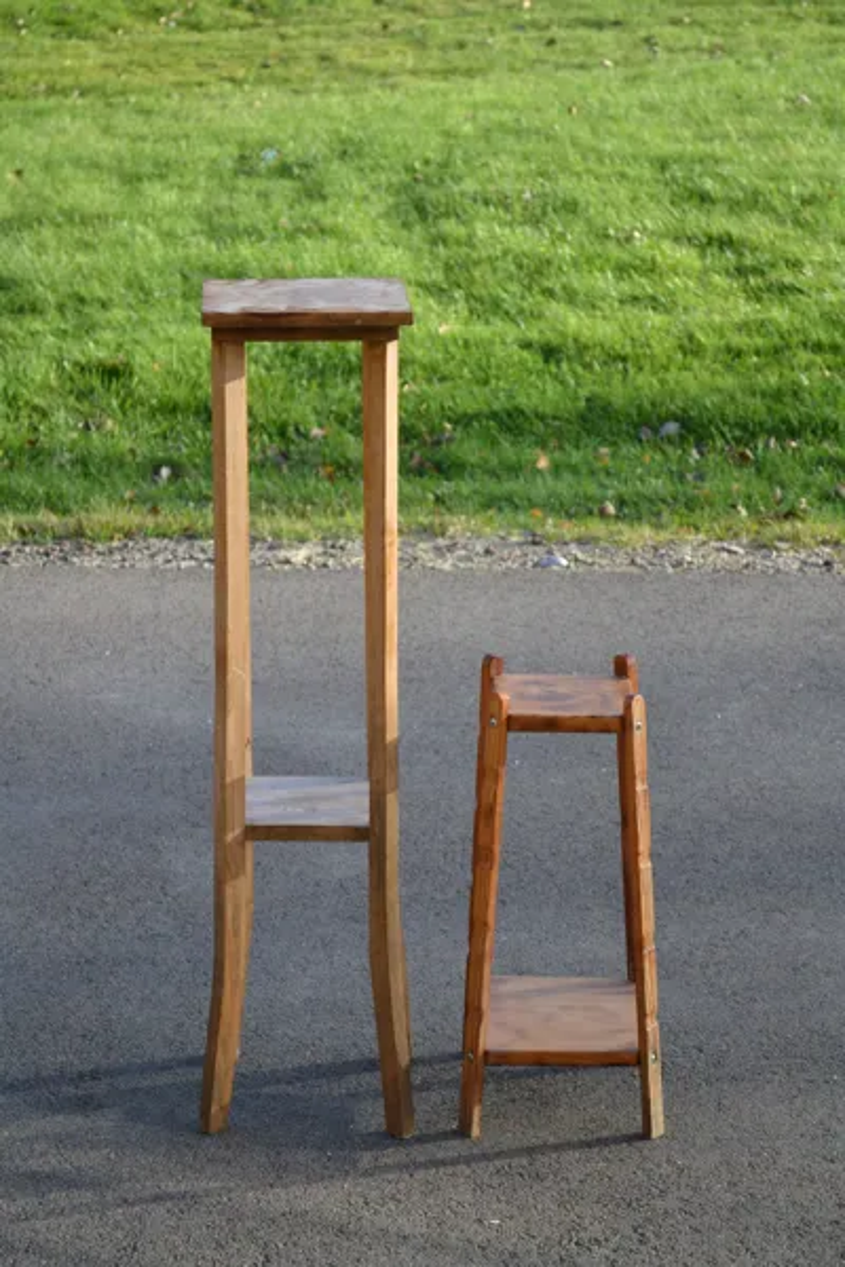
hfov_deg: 16.6
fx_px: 2904
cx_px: 422
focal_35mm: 82
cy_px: 634
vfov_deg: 24.6
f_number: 5.6
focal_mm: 55
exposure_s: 1/125
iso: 160
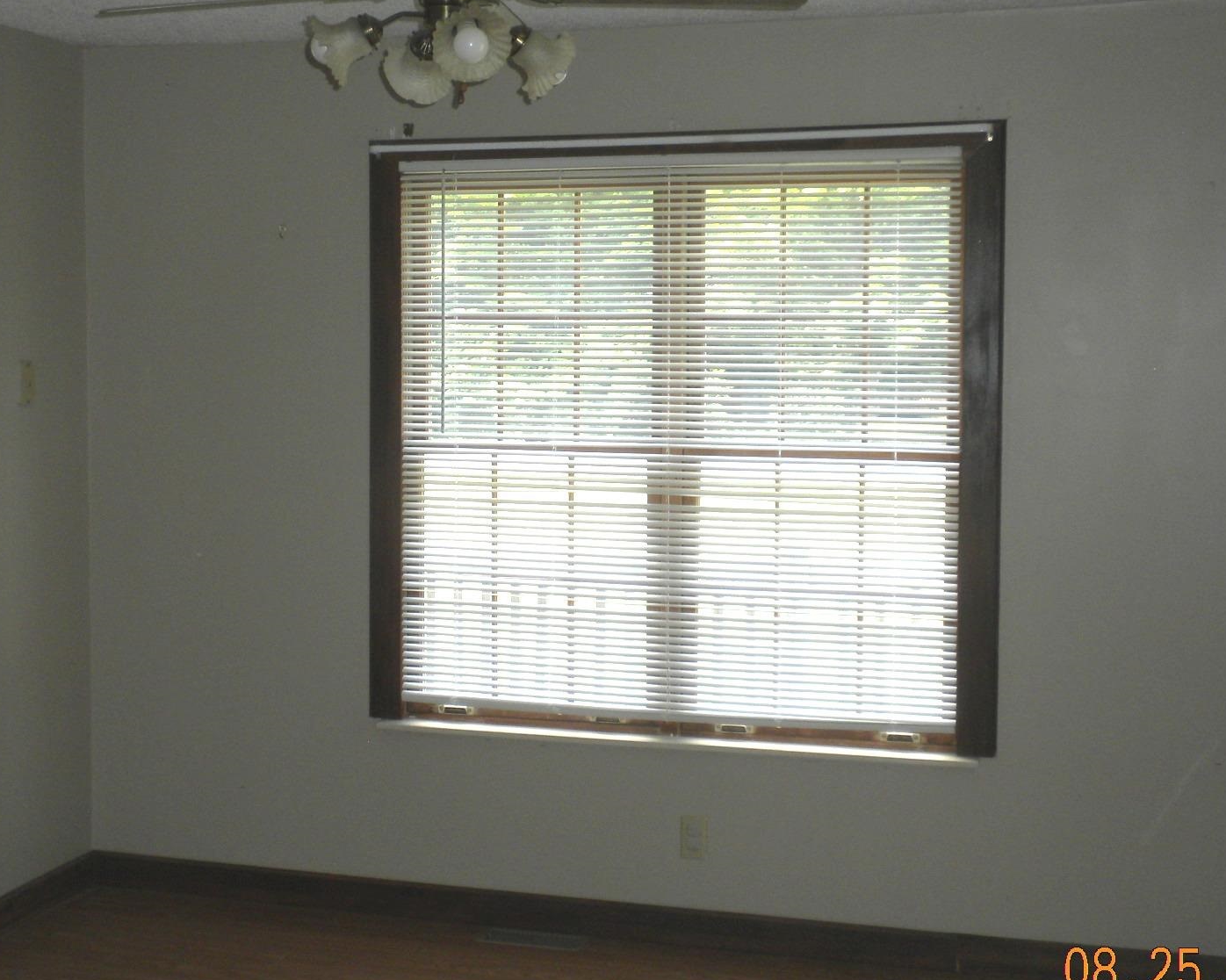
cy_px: 436
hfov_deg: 35.3
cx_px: 550
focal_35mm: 53
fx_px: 1923
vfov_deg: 28.6
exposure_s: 1/79.5
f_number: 3.5
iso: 110
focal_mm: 6.6
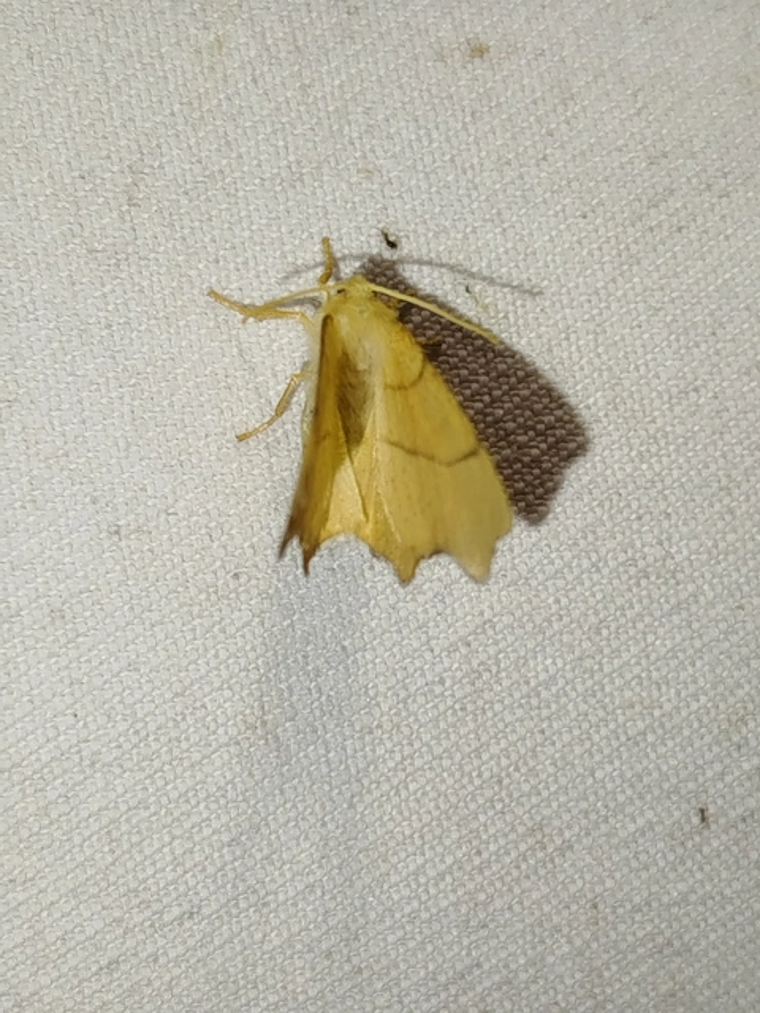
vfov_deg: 24.7
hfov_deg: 18.7
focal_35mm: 79
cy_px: 506
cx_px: 380
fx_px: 2313
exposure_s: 1/50
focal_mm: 5.31
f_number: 1.7
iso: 64
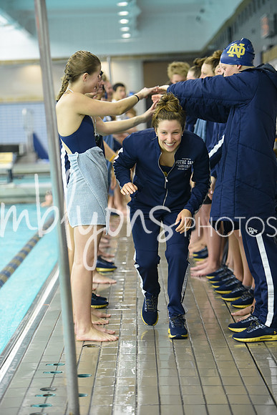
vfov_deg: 19.5
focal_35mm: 105
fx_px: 1211
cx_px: 138
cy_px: 208
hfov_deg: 13.0
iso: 3200
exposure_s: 1/400
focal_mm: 105
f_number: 2.8
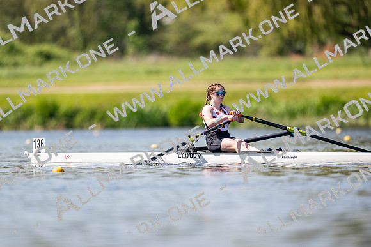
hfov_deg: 3.4
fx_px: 6184
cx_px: 186
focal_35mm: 600
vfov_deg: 2.3
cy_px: 124
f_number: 4
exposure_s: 1/2500
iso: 280
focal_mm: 600
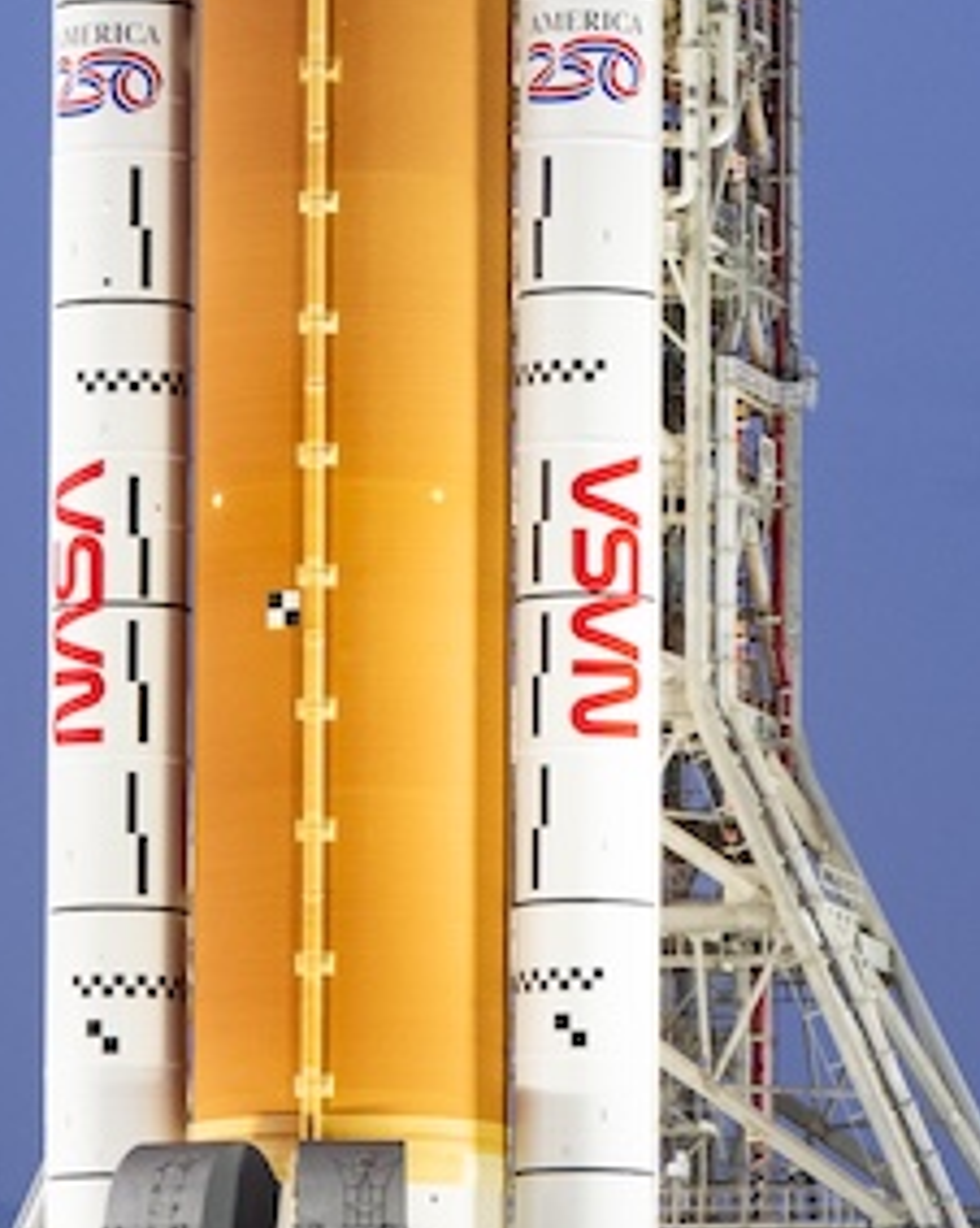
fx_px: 18075
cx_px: 100
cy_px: -364
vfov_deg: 3.9
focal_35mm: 498
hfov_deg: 3.1
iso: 900
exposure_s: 1/200
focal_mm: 125
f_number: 4
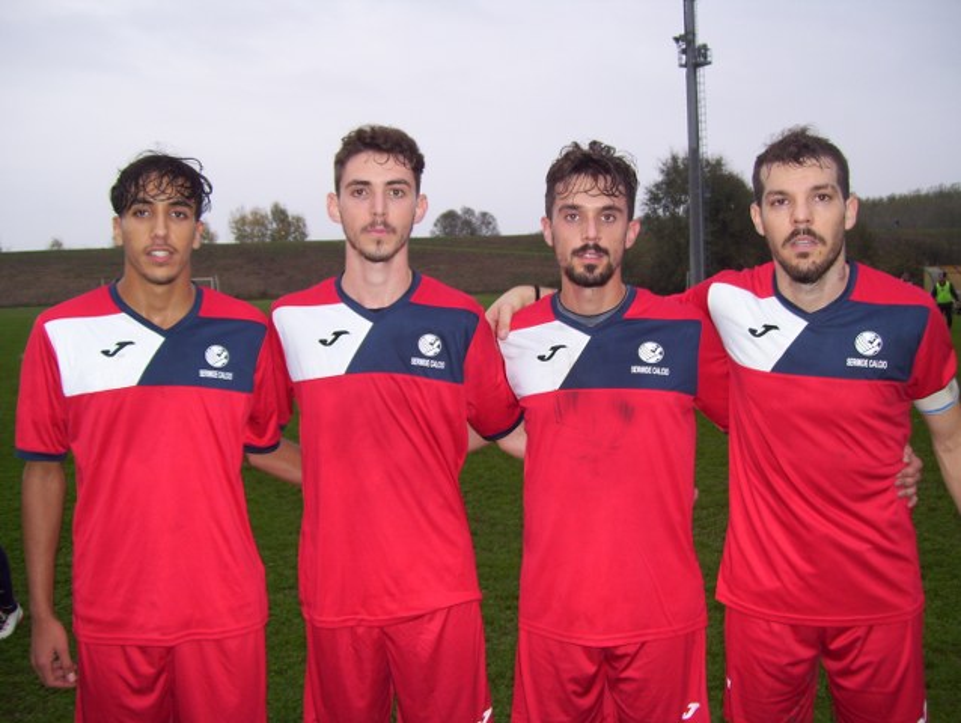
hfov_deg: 51.3
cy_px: 362
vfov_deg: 39.7
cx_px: 480
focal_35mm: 36
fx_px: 1001
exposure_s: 1/60
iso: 80
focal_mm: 6
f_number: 2.7
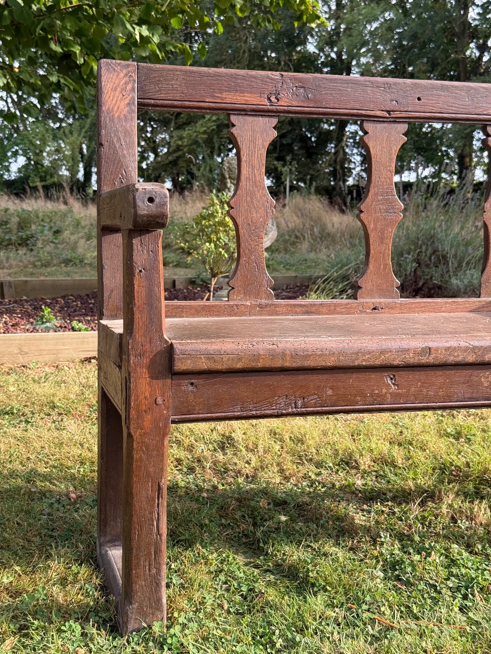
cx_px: 246
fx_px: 908
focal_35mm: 48
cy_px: 327
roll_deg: -0.7
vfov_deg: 39.7
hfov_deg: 30.3
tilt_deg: -6.6
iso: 64
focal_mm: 6.76
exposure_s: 1/418
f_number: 1.78
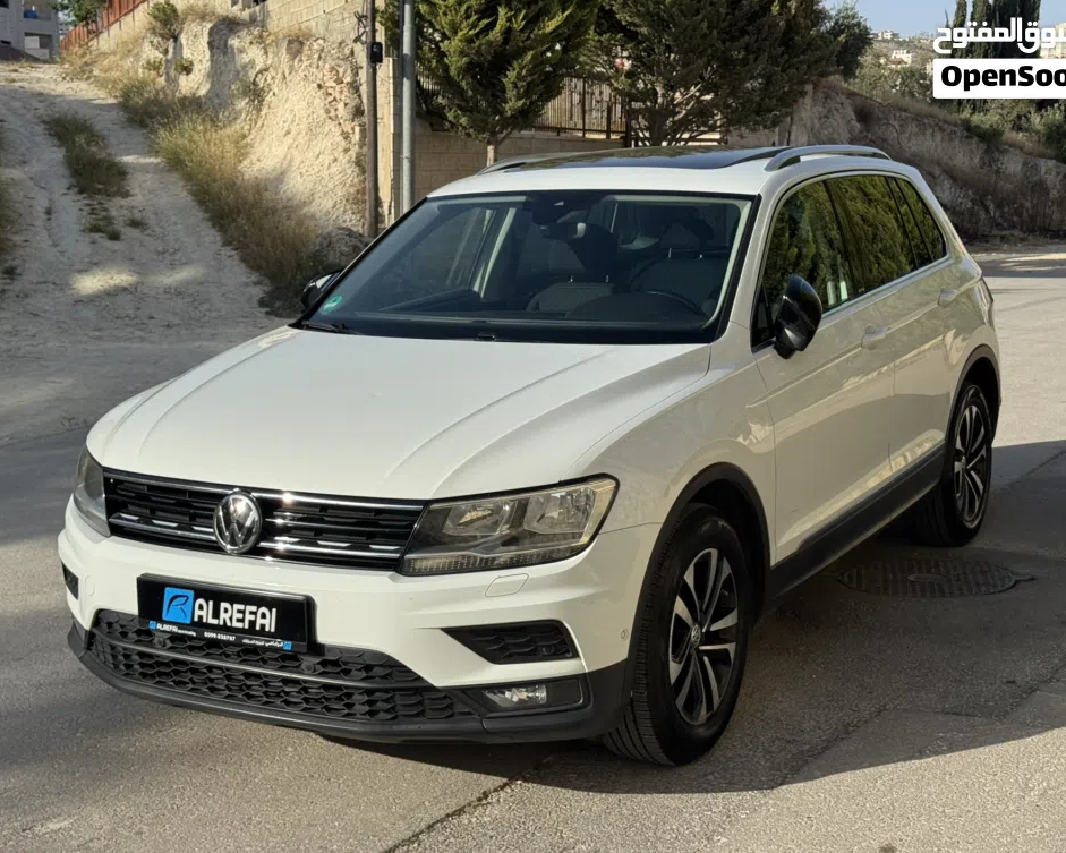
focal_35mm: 51
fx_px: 1609
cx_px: 545
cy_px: 425
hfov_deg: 36.7
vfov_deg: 29.7
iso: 64
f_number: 1.78
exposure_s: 1/5376
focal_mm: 6.76
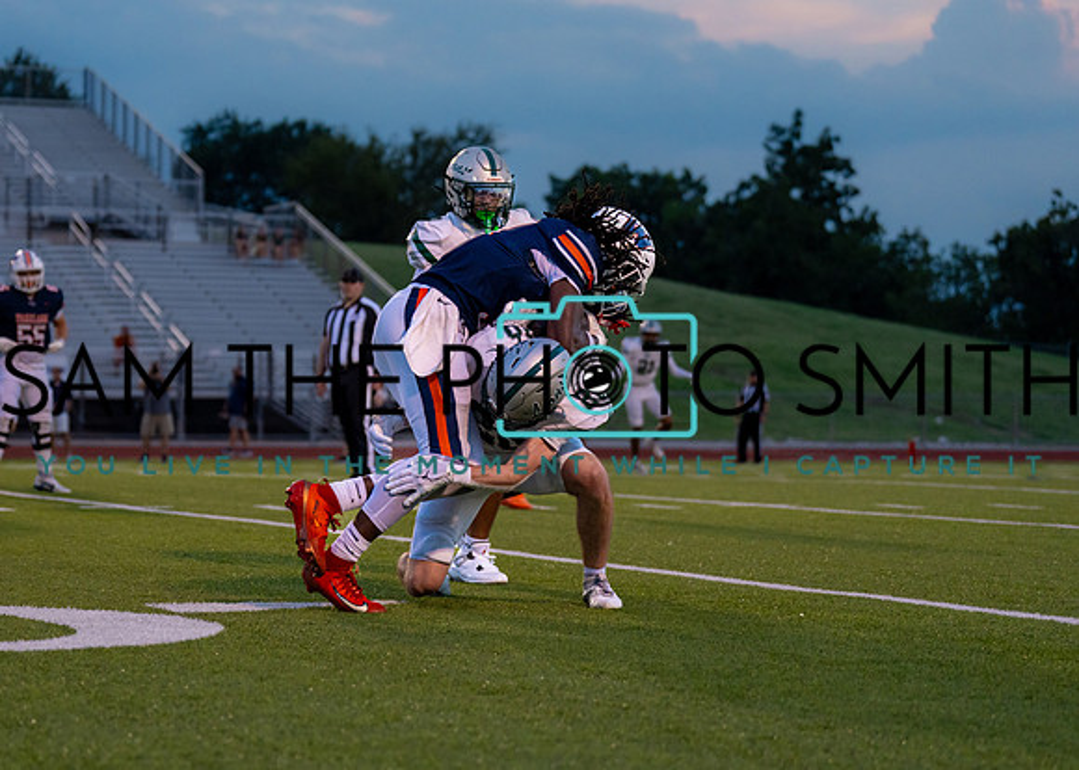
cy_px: 379
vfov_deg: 14.1
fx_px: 3115
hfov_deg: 19.6
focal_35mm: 102
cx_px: 399
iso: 1250
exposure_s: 1/1600
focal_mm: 79
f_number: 2.8
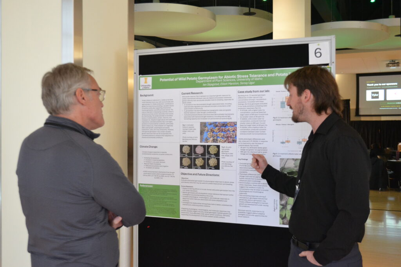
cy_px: 134
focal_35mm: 39
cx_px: 200
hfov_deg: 49.5
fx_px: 434
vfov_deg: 34.2
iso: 2200
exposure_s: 1/60
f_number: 4.2
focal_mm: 26
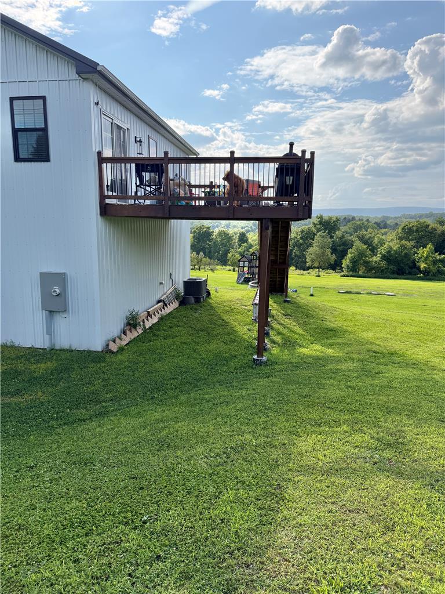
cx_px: 222
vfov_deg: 71.6
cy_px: 297
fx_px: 411
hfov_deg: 56.8
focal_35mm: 24
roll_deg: -1.3
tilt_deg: -9.9
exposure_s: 1/5319
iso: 100
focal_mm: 6.76
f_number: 1.78
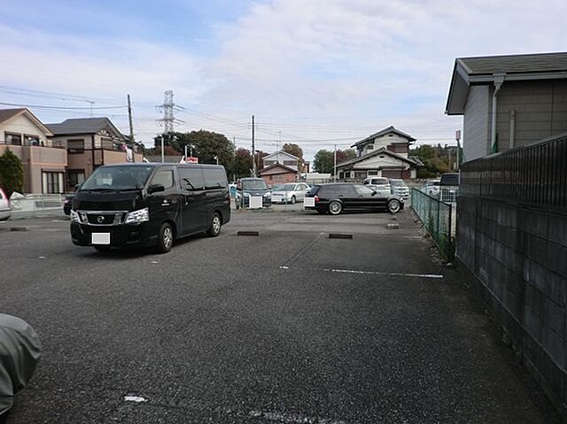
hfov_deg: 67.3
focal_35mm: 26
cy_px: 212
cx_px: 284
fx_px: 426
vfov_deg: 53.0
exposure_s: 1/800
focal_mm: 4.7
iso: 50
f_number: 2.8
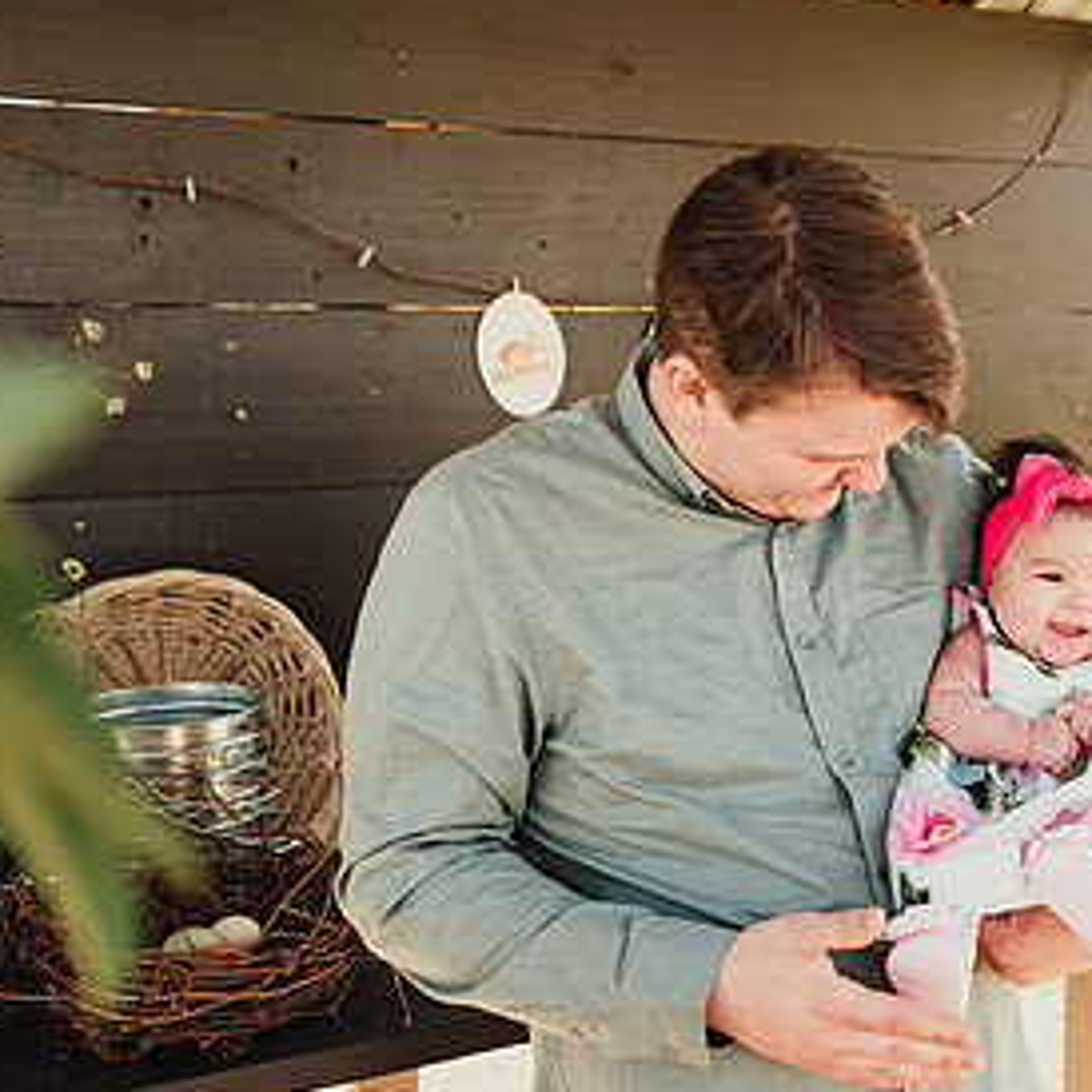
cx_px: 899
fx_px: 1606
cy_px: 561
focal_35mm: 45
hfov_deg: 36.1
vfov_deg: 37.5
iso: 100
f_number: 2.8
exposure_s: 1/320
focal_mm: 24
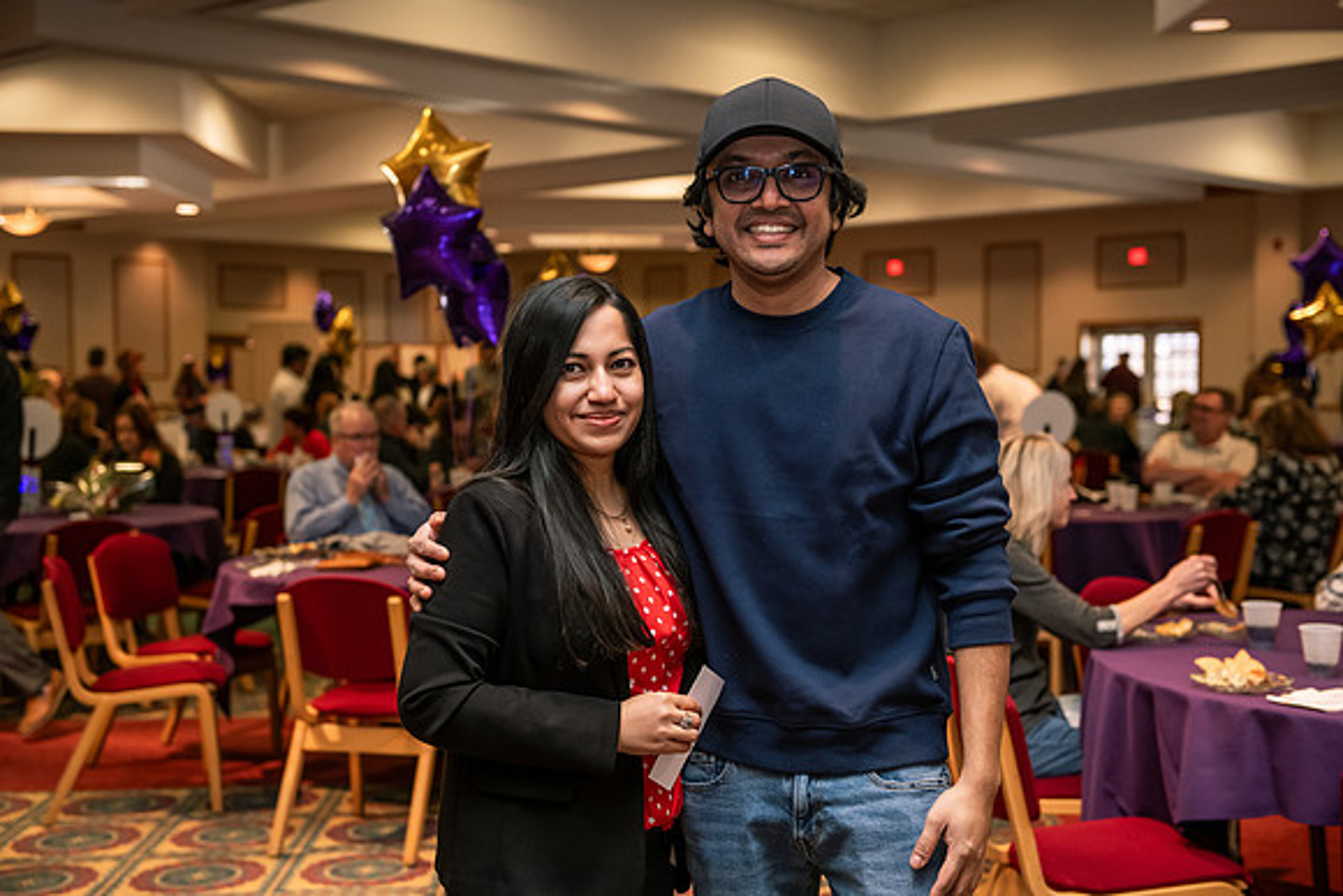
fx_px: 1866
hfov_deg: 39.6
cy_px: 448
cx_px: 672
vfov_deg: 27.0
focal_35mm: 50
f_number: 3.5
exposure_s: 1/160
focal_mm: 50
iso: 1600
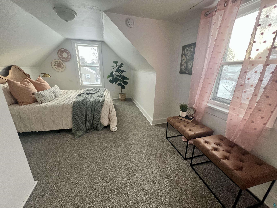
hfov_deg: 106.2
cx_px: 138
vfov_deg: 89.9
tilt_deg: -17.4
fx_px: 104
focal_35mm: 13
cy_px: 104
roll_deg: -1.7
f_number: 1.8
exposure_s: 1/96
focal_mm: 1.57
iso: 250
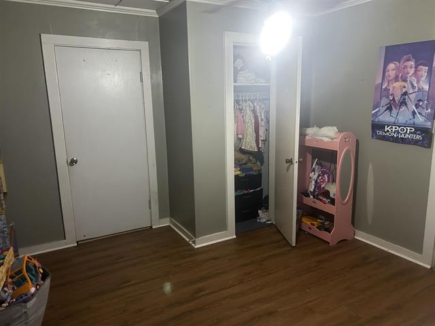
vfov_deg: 53.1
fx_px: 327
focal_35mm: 26
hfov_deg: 67.3
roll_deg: +1.8
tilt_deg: -13.1
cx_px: 218
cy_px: 163
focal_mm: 5.7
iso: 500
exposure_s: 1/60
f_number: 1.5
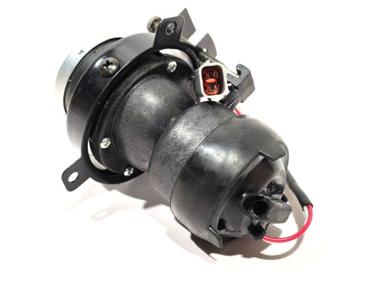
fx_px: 555
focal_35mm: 51
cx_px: 188
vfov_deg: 28.5
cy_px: 141
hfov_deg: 37.5
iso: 271
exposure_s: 1/100
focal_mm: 4.75
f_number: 1.75
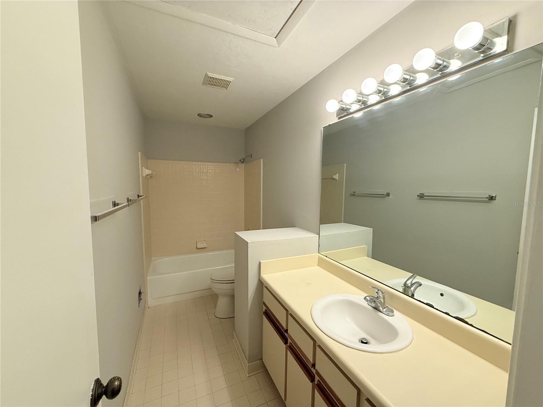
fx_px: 220
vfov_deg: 85.7
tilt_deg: -3.9
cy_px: 204
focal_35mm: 14
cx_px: 272
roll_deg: -1.1
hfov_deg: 102.1
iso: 250
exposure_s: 1/120
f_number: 2.2
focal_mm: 2.22
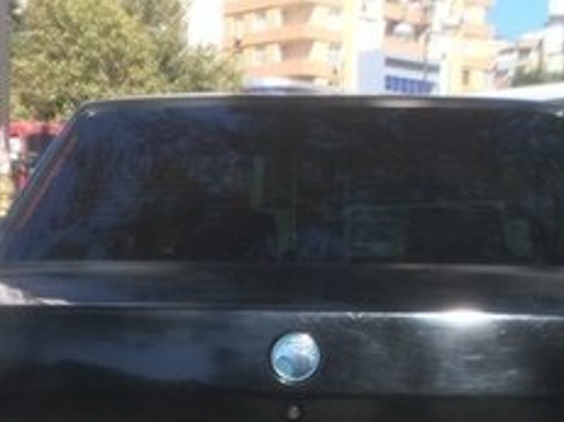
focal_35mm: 83
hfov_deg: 23.5
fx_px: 1352
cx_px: 337
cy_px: 509
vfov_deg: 17.0
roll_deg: +0.6
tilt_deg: -11.2
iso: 32
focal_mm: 4.15
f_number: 2.2
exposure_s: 1/855
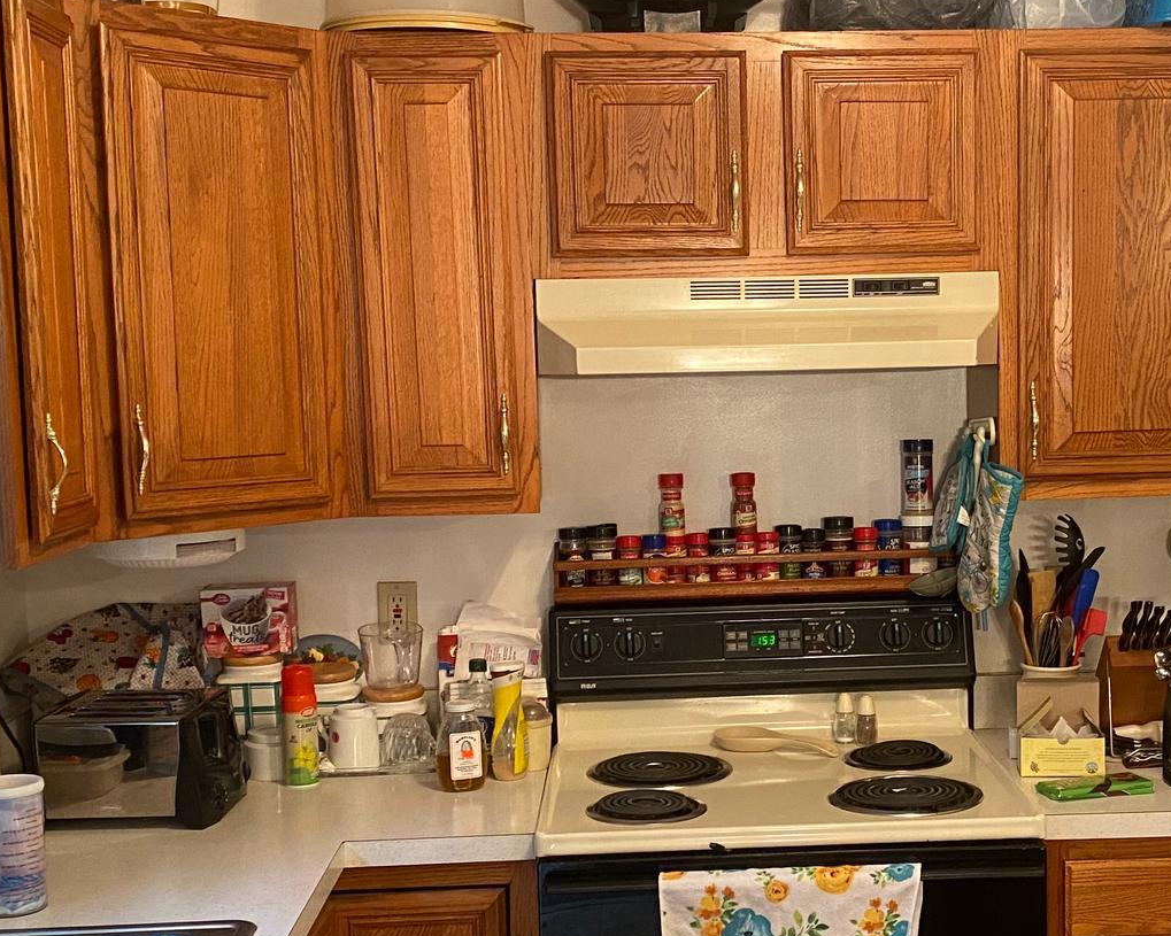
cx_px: 763
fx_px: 1767
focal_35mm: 51
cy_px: 582
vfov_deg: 29.6
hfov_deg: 36.4
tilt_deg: -7.8
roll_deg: +1.1
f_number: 1.8
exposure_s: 1/60
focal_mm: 4.25
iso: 400
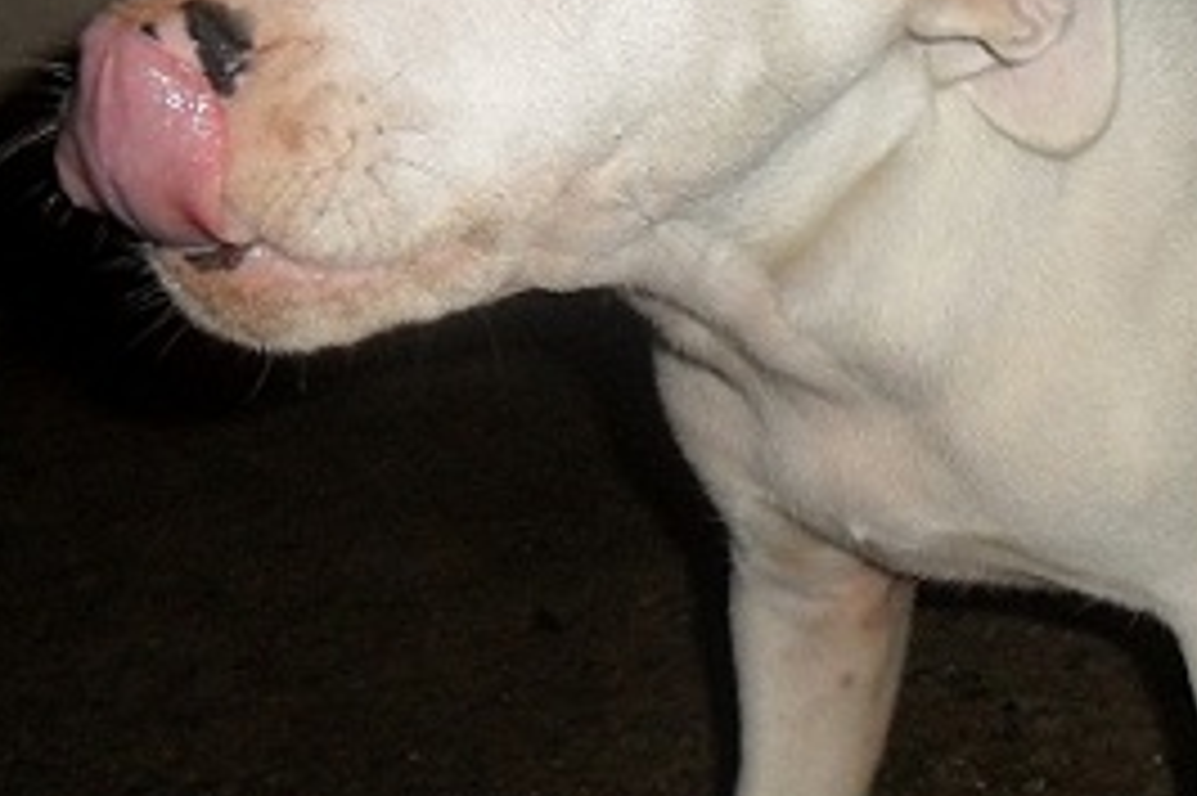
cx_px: 965
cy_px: 135
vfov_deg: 20.0
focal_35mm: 67
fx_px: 2226
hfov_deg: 29.4
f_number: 3.5
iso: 200
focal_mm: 4.9
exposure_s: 1/45
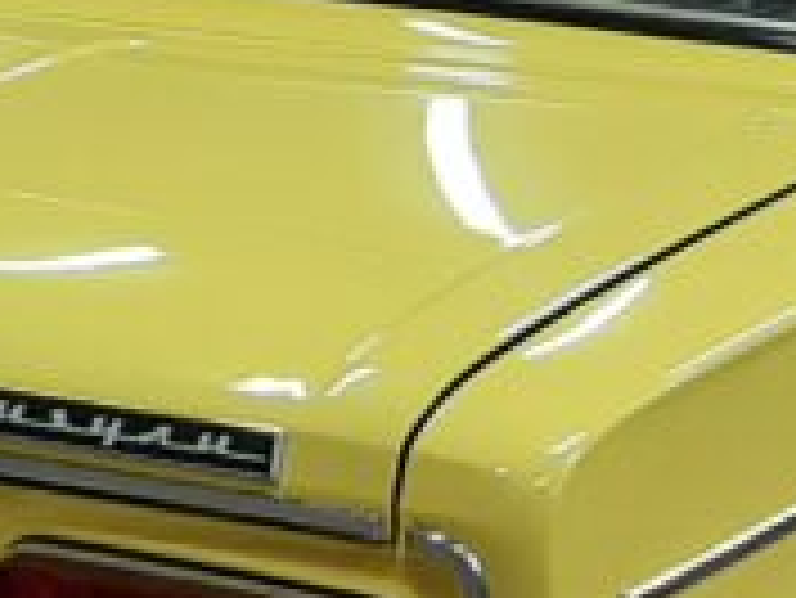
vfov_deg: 9.9
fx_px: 3452
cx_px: 346
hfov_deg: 13.2
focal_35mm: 150
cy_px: 324
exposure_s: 1/50
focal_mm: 3.93
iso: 160
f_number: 1.7
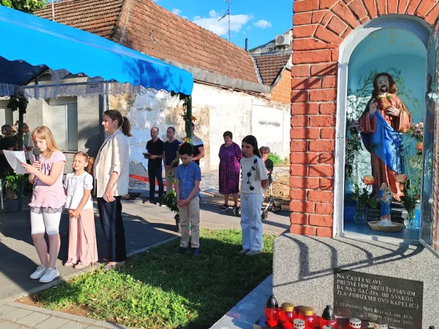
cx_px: 220
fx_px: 431
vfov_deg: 41.8
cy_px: 164
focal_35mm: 34
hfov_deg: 54.0
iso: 50
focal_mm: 6.12
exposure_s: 1/470
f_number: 1.9
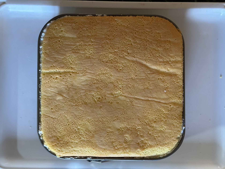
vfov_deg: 30.3
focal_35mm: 48
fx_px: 312
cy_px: 84
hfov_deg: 39.7
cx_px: 112
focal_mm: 6.86
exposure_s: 1/40
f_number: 1.78
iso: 320
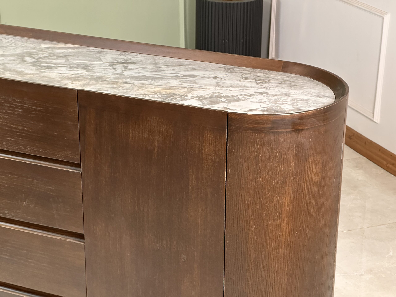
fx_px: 881
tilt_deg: -22.3
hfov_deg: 25.3
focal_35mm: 77
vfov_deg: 19.1
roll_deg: -0.2
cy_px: 148
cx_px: 198
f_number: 2.8
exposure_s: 1/50
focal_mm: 9
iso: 160
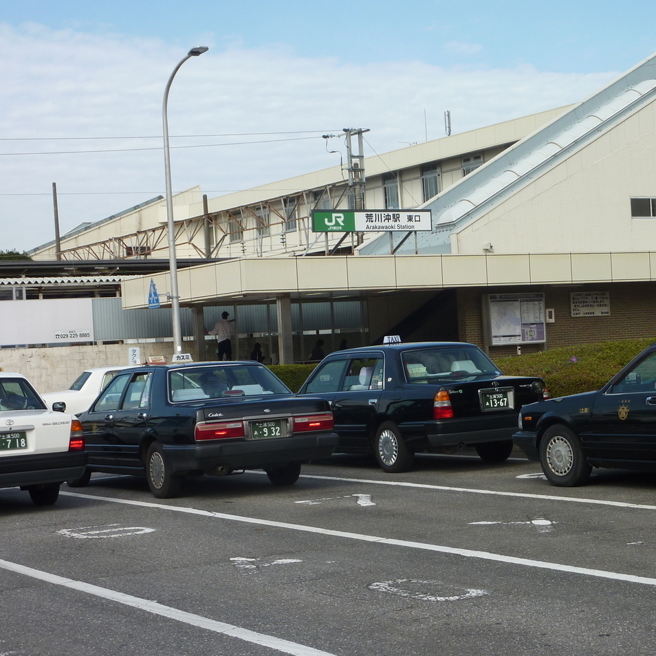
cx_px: 409
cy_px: 329
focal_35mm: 70
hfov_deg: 24.6
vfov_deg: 24.7
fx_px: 1501
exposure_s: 1/500
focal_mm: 9.7
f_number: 5
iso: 100
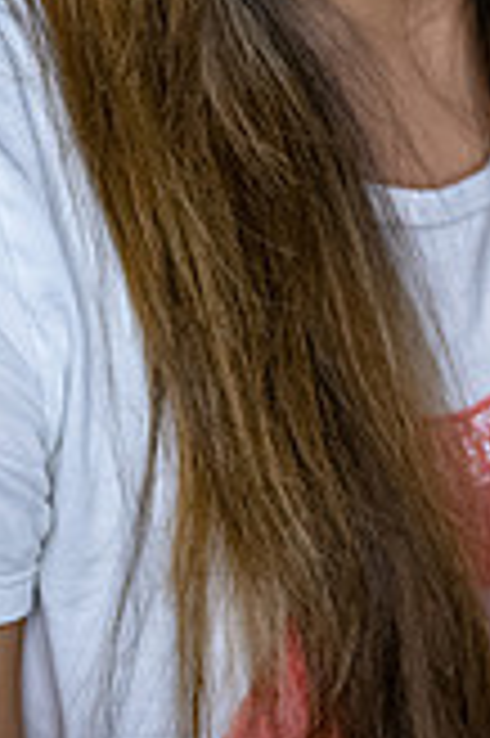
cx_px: 342
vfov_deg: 8.7
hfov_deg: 5.9
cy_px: -207
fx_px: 4767
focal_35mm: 233
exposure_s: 1/400
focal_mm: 85
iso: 2000
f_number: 3.5
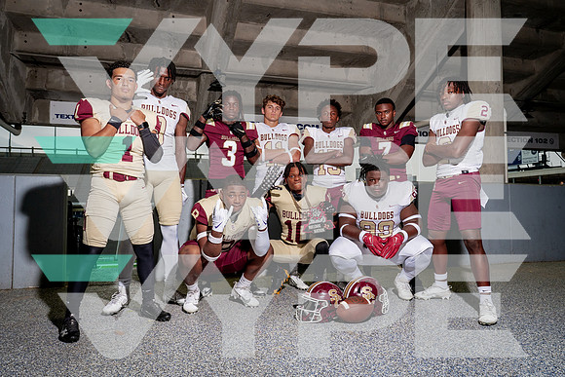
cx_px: 282
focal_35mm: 28
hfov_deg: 64.7
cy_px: 188
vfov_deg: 45.9
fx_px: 446
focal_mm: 28
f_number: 6.3
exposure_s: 1/250
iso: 640
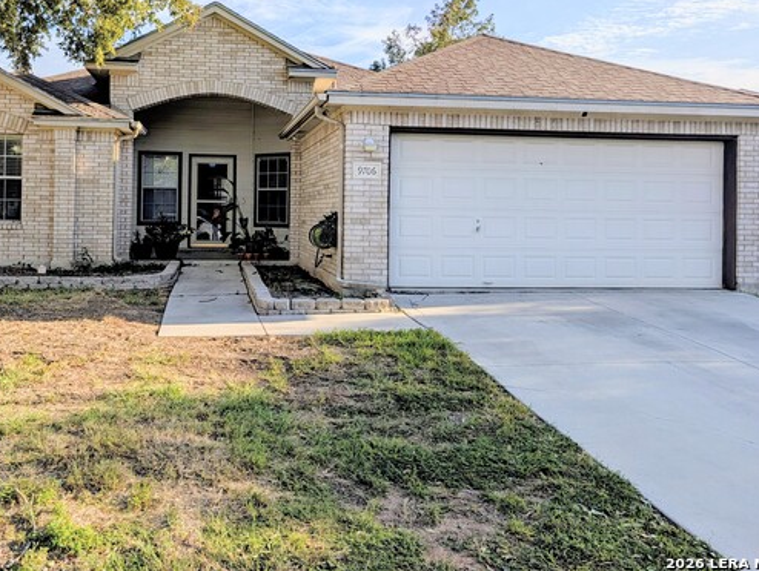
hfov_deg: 57.8
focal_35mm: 31
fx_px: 681
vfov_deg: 45.1
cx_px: 298
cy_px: 204
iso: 18
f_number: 1.68
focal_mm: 6.9
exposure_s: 1/1038
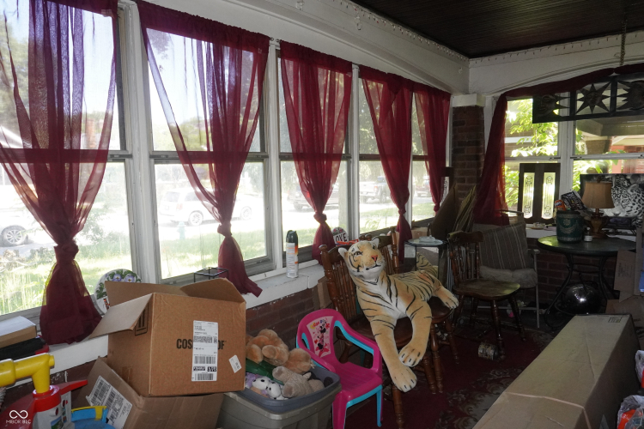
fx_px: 429
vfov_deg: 53.1
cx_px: 322
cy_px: 214
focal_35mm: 24
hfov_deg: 73.7
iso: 2500
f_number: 8
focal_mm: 16
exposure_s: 1/160
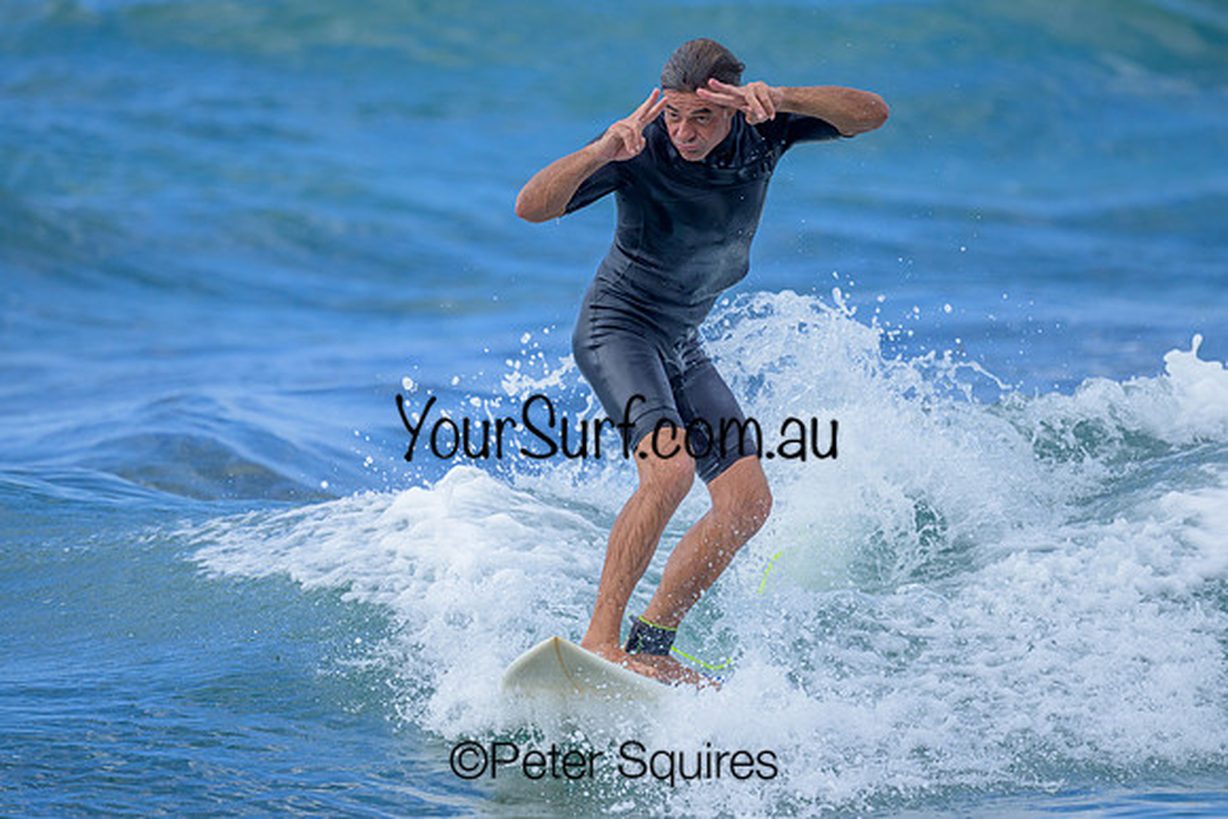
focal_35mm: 896
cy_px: 361
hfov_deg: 2.3
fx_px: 30553
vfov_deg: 1.5
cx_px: 621
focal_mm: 800
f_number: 6.3
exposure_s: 1/2000
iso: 800
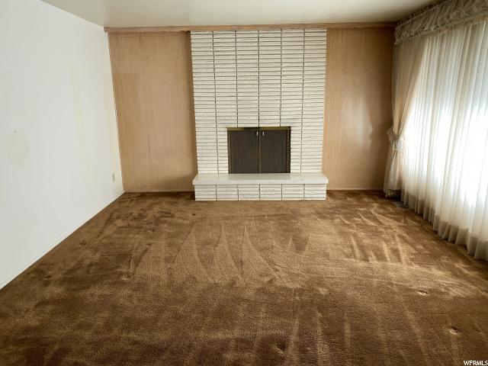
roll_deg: +0.8
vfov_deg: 53.1
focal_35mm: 26
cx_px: 244
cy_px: 183
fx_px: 367
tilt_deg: -13.2
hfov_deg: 67.3
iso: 64
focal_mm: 4.25
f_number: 1.8
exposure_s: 1/121
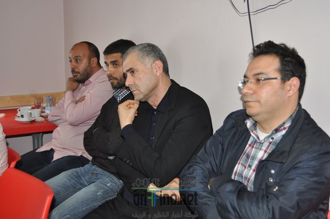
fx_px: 412
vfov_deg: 29.8
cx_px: 165
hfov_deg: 43.7
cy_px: 110
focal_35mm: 45
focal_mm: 30
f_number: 4.2
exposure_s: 1/60
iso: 800
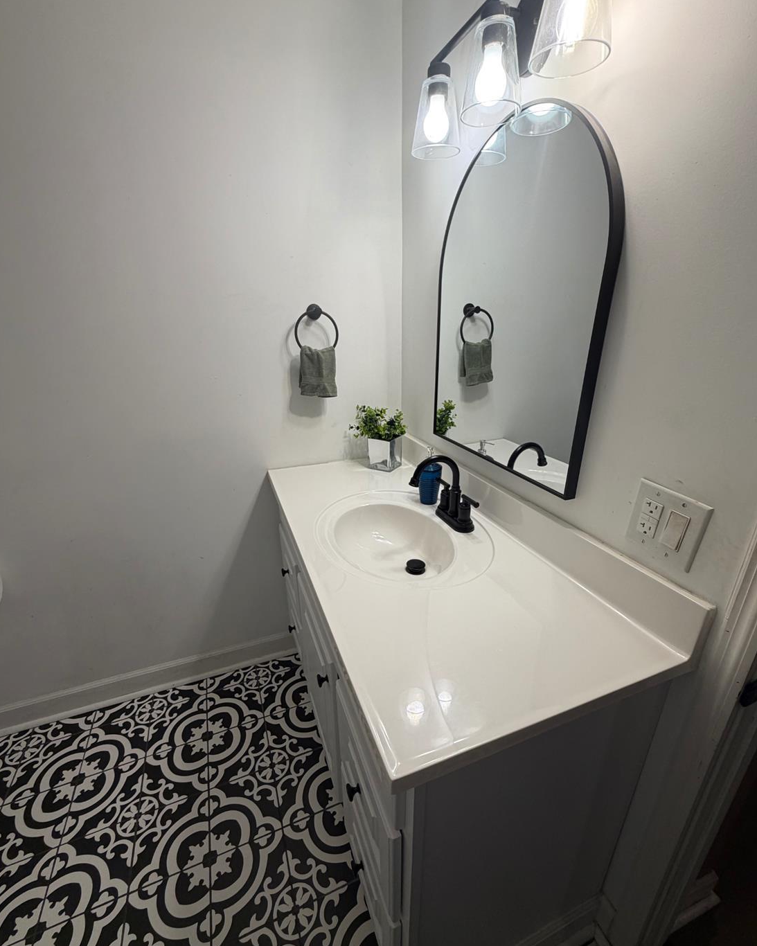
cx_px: 383
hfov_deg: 84.0
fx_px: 420
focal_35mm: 15
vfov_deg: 96.7
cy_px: 493
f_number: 2.2
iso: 100
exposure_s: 1/120
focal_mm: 2.22
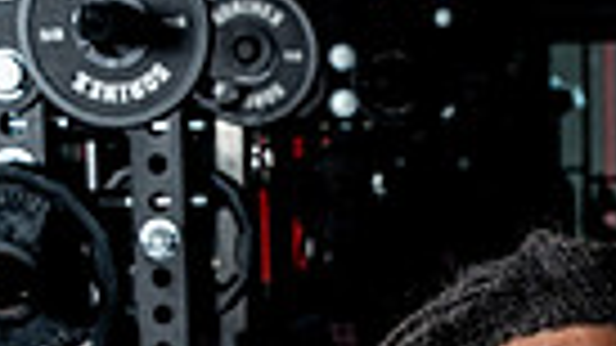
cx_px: 612
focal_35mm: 200
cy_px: 858
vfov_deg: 5.8
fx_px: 3266
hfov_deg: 10.7
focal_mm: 58
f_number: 9
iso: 640
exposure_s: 1/250
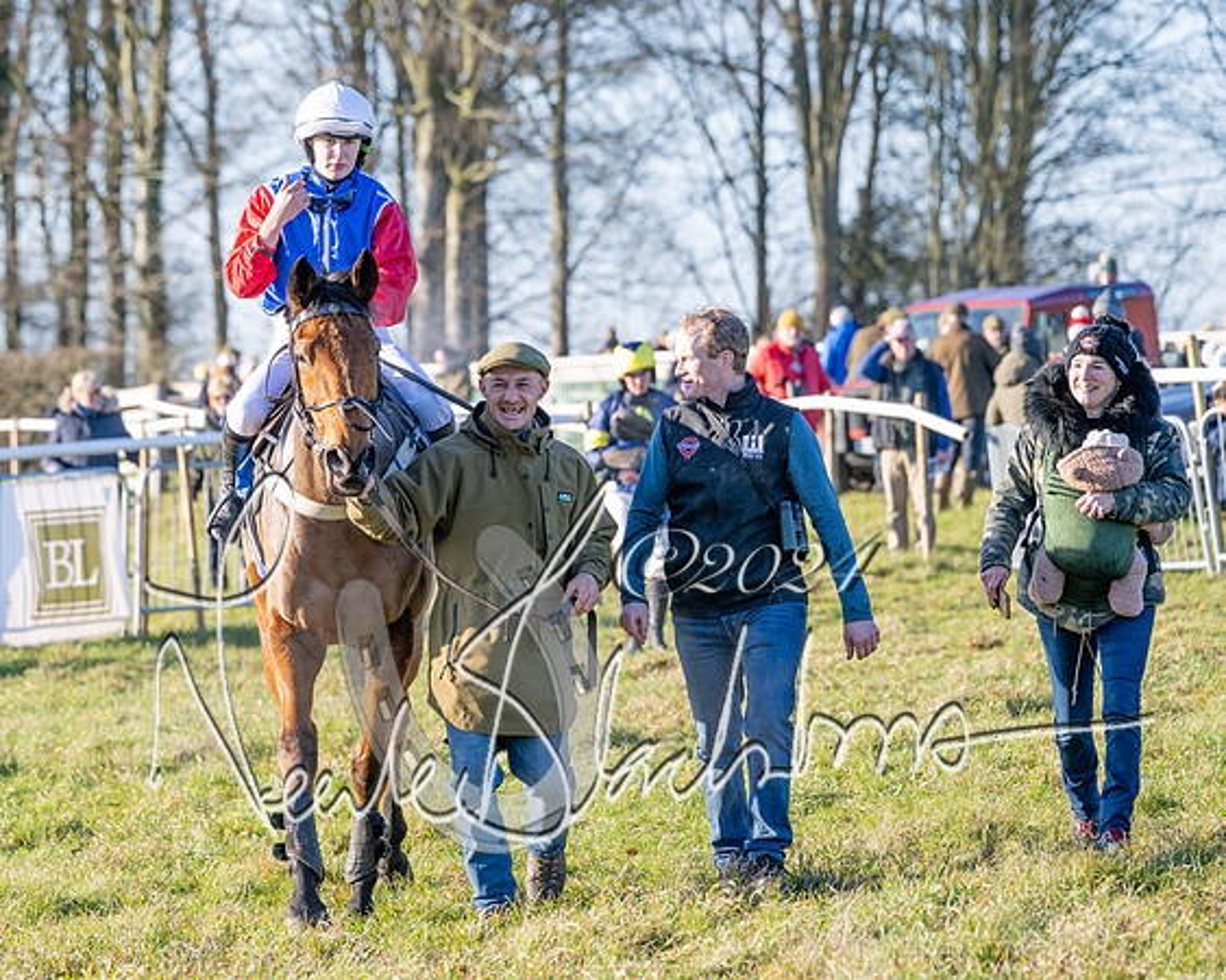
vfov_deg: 7.1
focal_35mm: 216
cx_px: 360
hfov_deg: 8.9
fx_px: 7847
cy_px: 381
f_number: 4.5
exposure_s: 1/1250
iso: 400
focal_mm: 150
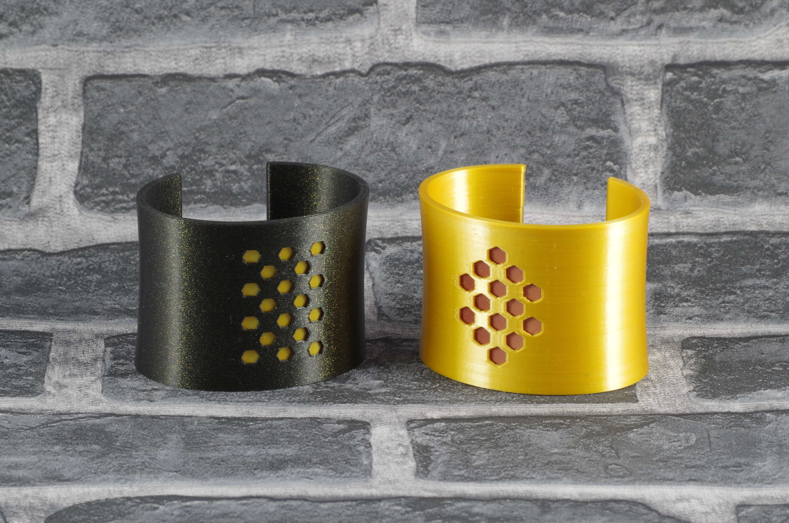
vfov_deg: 6.6
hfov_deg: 10.0
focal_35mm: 207
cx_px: 394
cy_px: 262
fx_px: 4527
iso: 200
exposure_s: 1/2.5
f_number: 20
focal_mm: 137.5
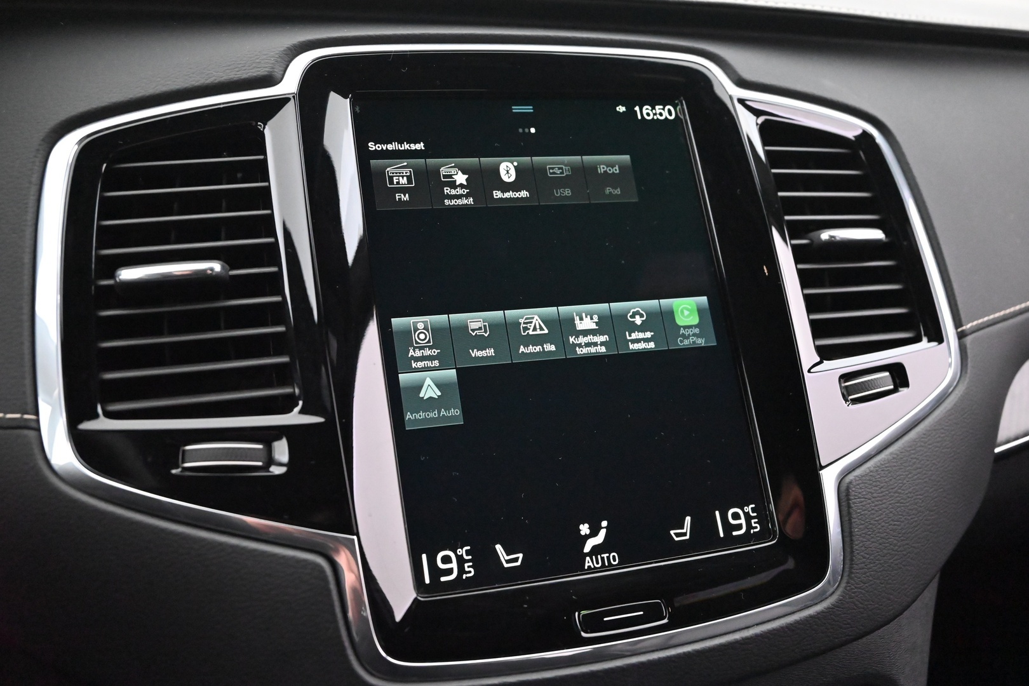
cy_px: 343
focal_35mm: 34
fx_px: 972
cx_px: 514
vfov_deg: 38.9
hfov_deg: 55.8
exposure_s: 1/60
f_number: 5
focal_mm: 34
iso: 14400
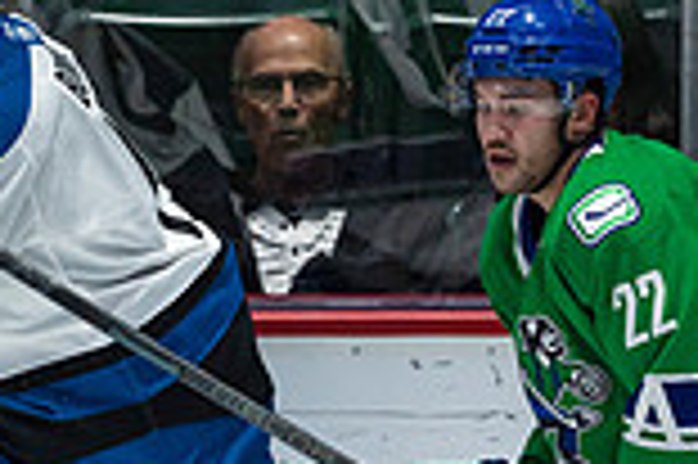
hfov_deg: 1.2
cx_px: 185
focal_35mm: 1745
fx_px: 33797
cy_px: 653
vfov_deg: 0.8
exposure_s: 1/1000
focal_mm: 600
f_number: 4
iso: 2000
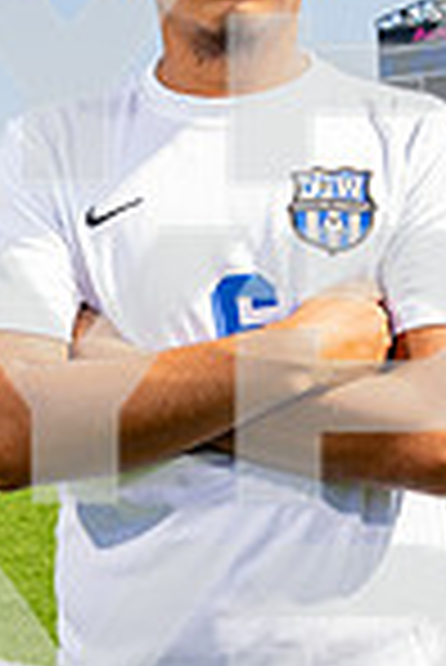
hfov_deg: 18.7
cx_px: 185
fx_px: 1353
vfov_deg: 27.7
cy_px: 369
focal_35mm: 73
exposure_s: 1/125
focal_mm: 24
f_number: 7.1
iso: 50
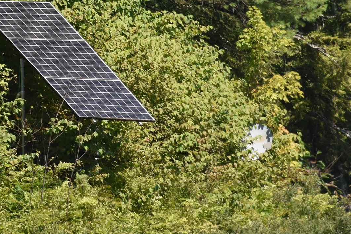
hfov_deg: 3.4
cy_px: -2
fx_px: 5899
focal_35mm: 605
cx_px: 59
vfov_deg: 2.3
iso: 800
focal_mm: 140
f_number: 6.3
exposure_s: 1/640
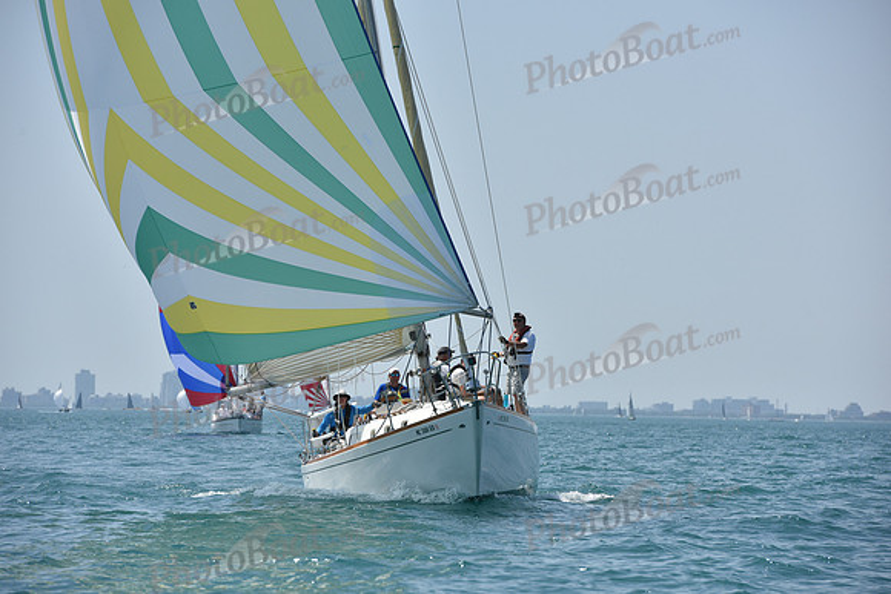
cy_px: 297
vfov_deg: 6.9
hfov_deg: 10.3
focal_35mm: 200
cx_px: 446
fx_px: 4951
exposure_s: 1/1250
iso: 250
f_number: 8
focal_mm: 200
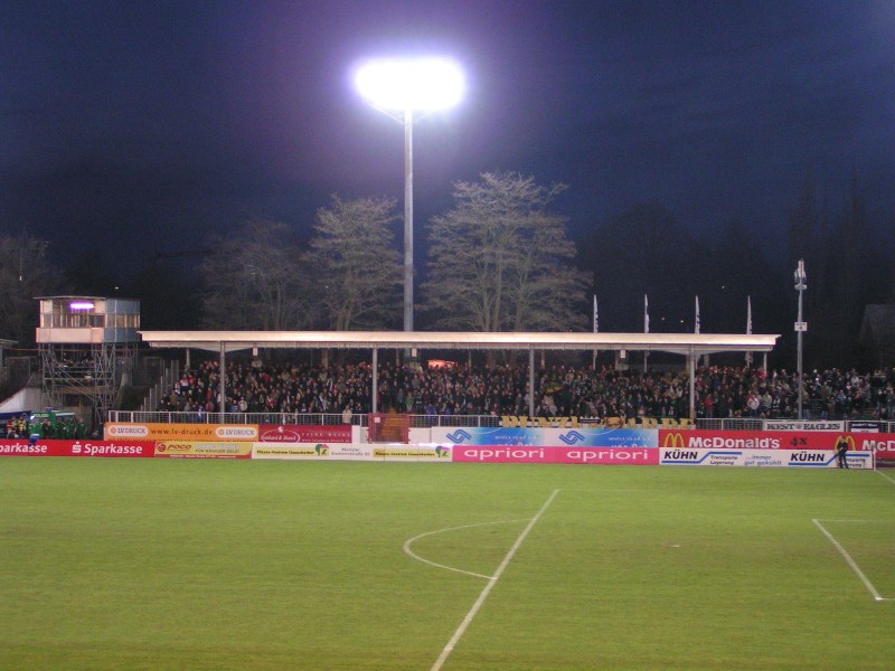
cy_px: 336
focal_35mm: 60
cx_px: 448
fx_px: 1551
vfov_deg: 24.4
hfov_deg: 32.2
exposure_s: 1/30
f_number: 3.2
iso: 200
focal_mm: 9.2
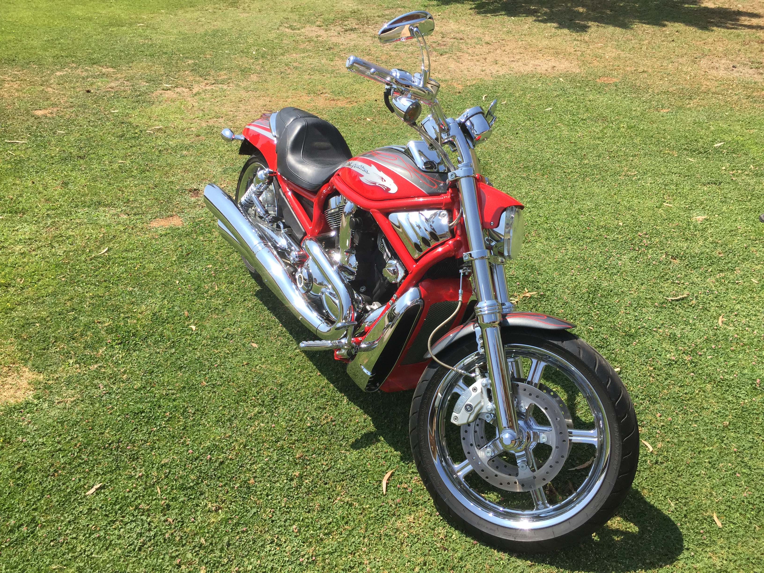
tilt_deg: -32.3
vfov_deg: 48.2
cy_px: 286
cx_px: 382
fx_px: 640
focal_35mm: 29
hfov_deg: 61.7
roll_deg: -0.6
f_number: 2.2
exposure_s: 1/1364
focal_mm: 4.15
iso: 32
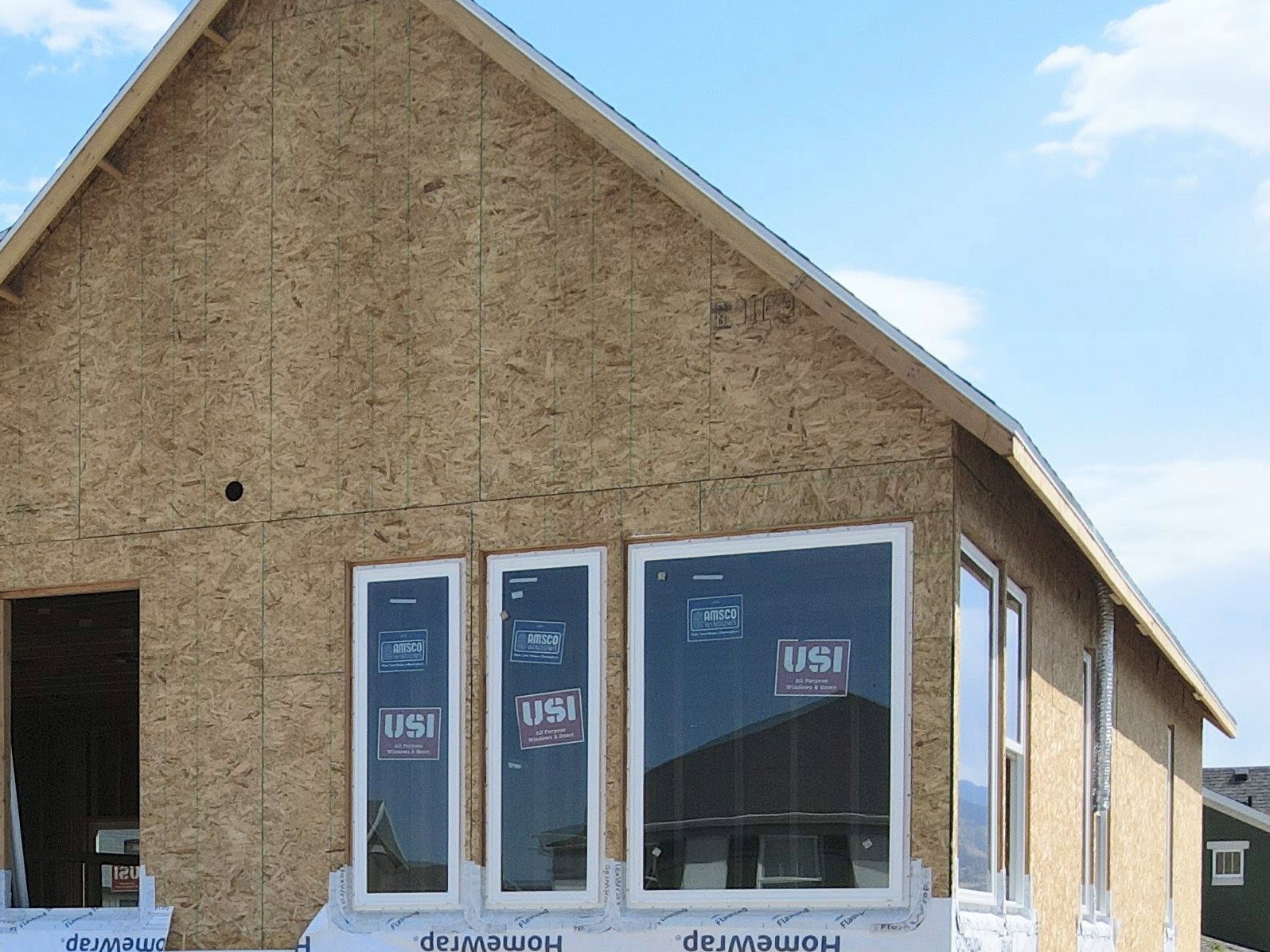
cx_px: 284
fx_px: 2018
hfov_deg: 34.1
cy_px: 900
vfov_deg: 25.5
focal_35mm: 55
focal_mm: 4.5
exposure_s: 1/800
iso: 100
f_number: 2.8
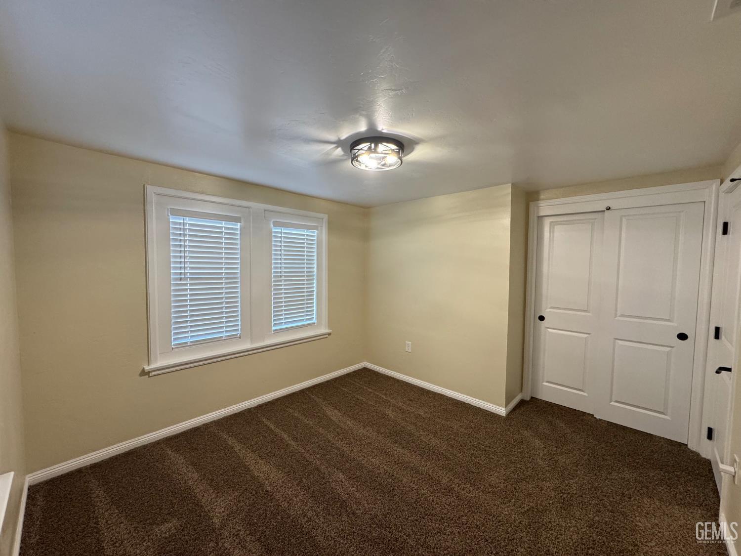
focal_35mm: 14
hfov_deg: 102.1
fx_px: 300
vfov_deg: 85.7
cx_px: 370
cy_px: 278
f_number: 2.2
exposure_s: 1/120
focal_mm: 2.22
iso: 250
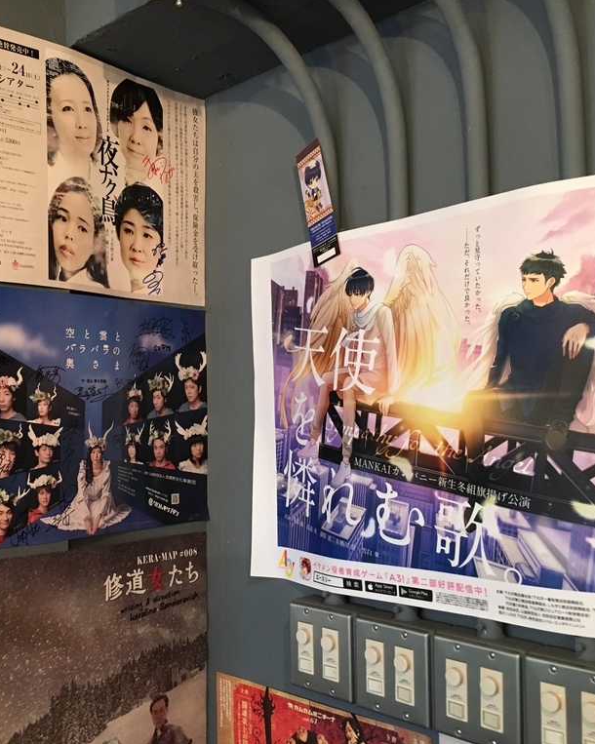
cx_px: 196
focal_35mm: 38
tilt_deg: +3.0
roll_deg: -0.4
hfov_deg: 38.7
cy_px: 372
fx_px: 837
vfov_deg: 47.9
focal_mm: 4.15
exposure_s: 1/30
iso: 160
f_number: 2.2
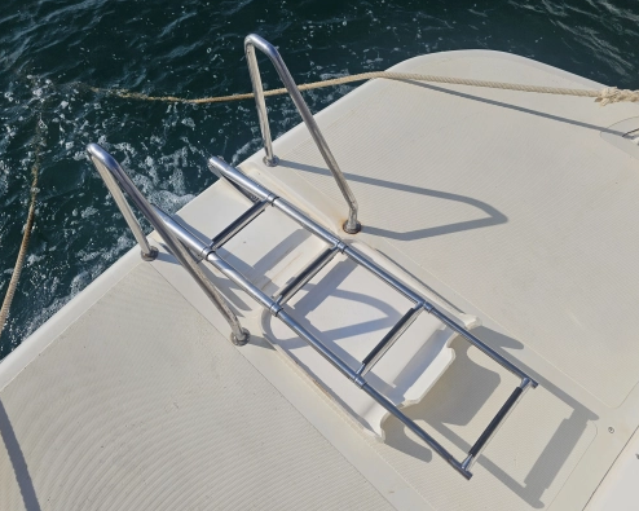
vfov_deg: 56.8
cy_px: 261
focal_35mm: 25
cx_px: 310
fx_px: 473
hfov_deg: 68.1
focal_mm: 6.3
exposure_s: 1/2027
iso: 10
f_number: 1.7
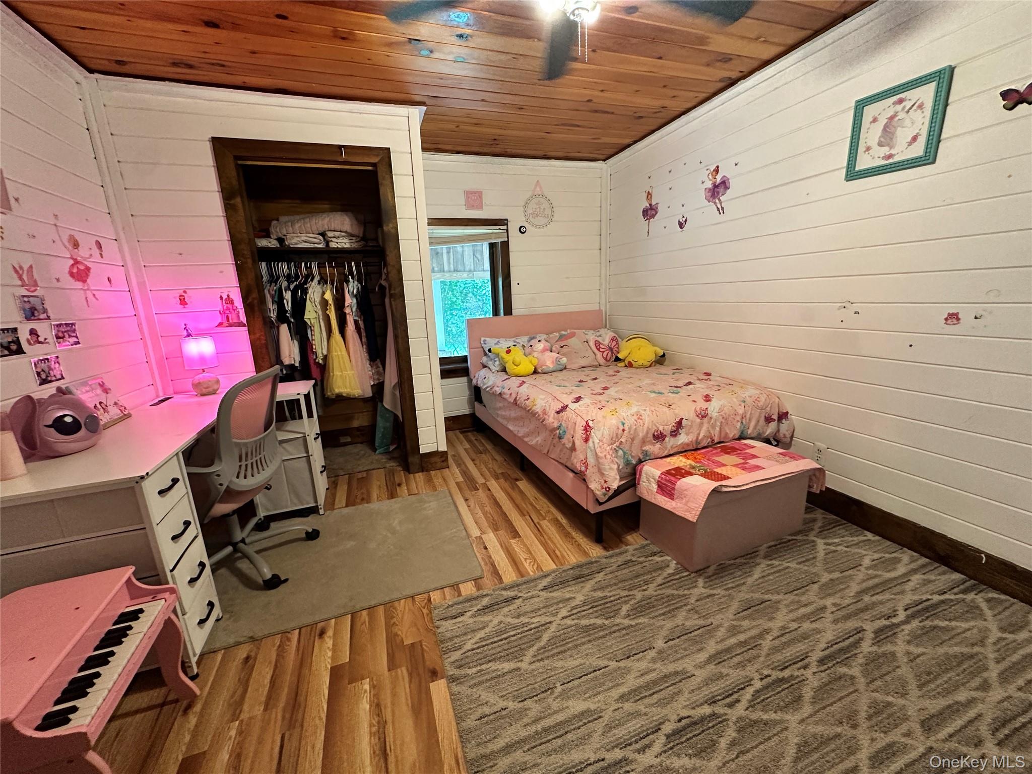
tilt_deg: -12.9
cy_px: 387
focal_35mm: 14
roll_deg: +2.2
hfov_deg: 102.1
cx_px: 516
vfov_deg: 85.7
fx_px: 417
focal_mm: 2.22
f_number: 2.2
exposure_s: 1/60
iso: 400
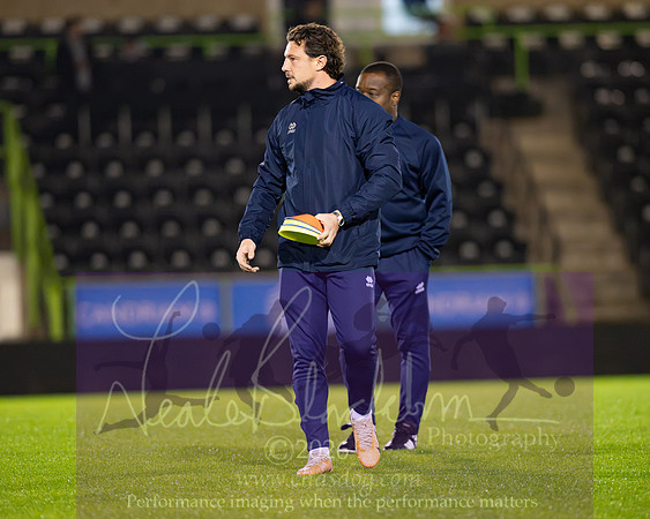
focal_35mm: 338
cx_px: 321
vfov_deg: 4.6
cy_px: 260
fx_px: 6497
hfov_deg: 5.7
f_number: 2.8
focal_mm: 300
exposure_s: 1/1250
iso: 8000
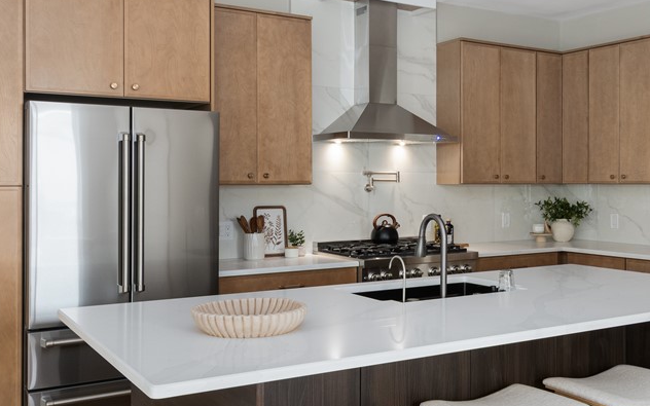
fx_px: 744
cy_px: 177
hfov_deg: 46.8
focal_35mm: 42
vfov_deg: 30.5
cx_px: 403
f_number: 10
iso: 400
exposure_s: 1/5
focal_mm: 16
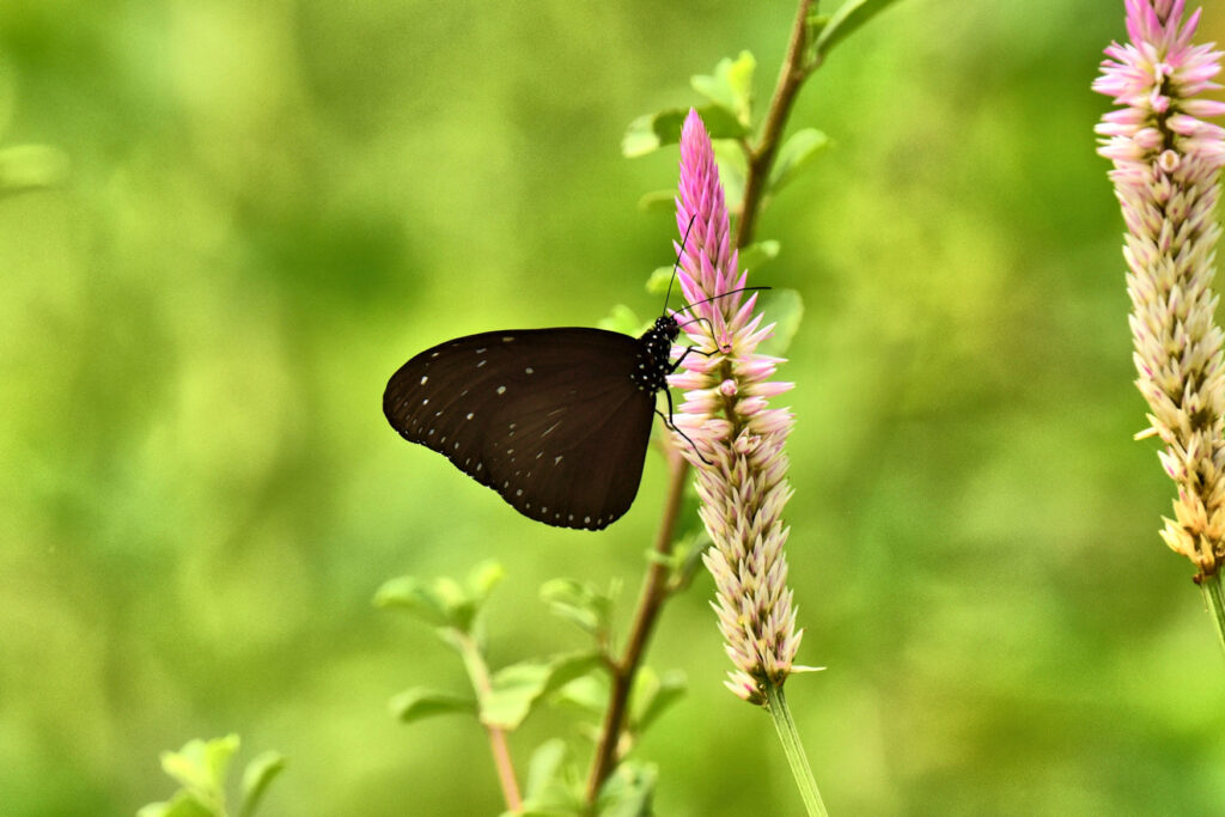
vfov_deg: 3.0
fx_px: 15654
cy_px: 408
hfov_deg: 4.5
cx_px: 612
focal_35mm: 460
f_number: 8
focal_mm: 460
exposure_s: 1/1000
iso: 640
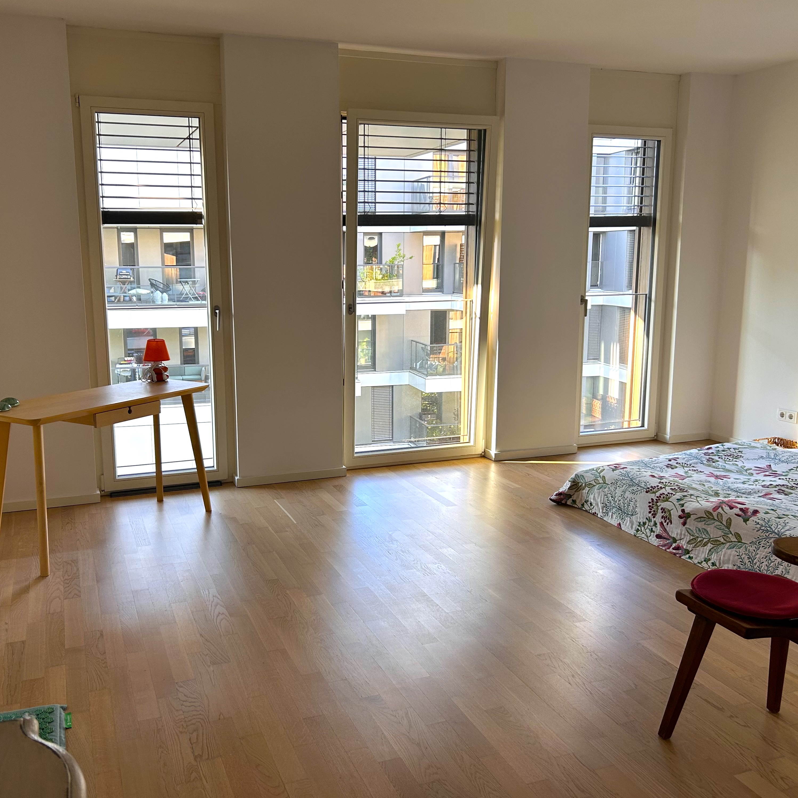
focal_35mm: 31
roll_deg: +0.7
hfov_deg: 52.4
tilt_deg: -10.3
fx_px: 809
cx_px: 354
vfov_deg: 52.5
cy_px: 399
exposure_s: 1/100
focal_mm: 5.7
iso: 64
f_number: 1.5
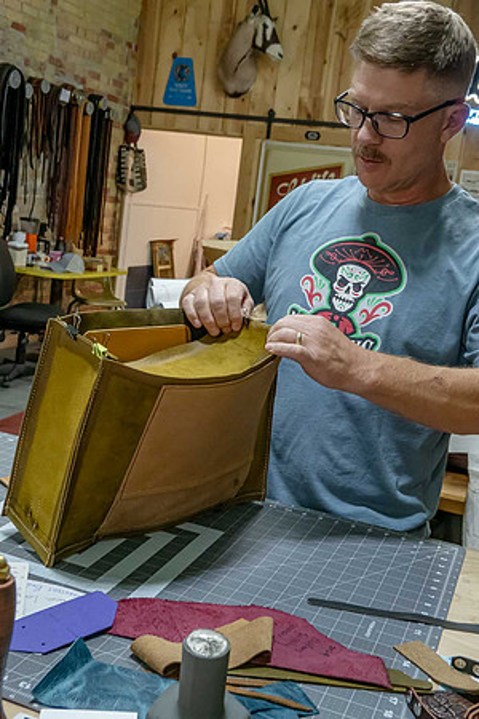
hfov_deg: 31.2
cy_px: 360
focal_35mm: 43
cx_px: 240
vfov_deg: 45.4
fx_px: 858
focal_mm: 15.9
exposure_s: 1/100
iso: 1600
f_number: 4.5
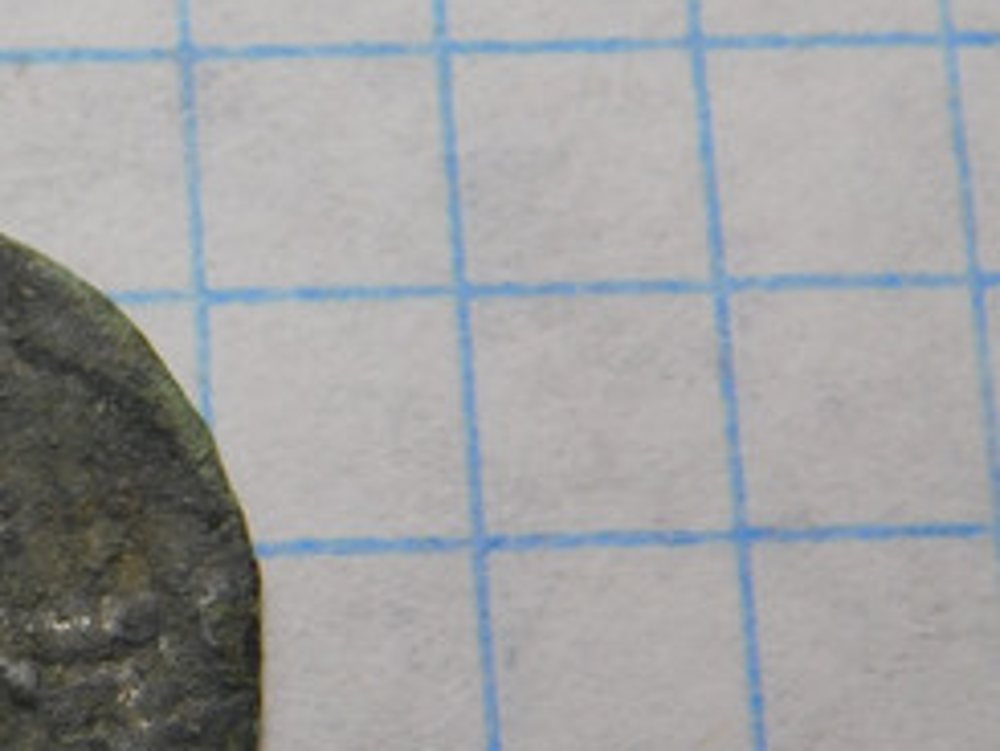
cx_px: -273
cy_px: 510
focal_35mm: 154
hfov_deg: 12.5
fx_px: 4451
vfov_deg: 9.6
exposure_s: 1/500
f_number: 4
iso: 125
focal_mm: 10.4
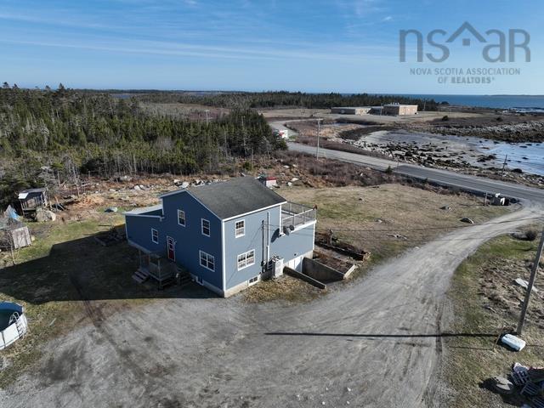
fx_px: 377
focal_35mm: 24
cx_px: 272
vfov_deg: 56.8
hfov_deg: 71.6
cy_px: 204
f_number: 2.8
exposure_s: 1/320
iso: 110
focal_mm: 12.29
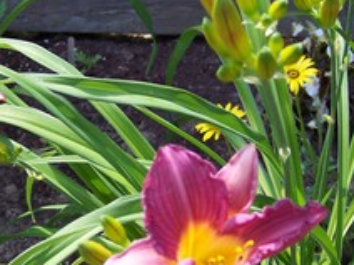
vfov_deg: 18.6
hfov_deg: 24.7
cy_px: 110
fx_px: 808
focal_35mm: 79
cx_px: 137
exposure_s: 1/700
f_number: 2.8
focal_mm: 8
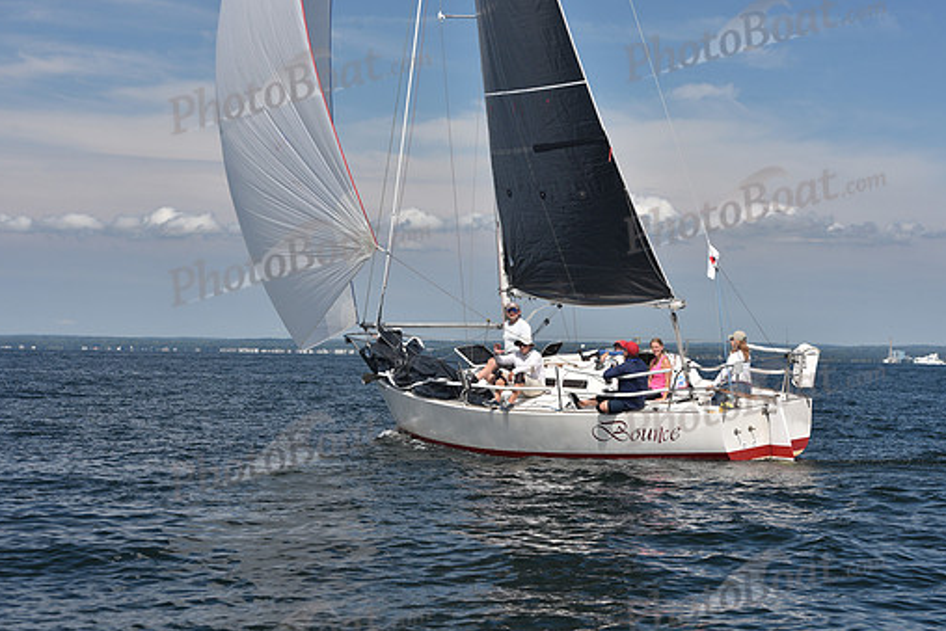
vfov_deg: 13.0
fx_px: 2760
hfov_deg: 19.4
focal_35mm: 105
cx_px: 529
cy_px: 329
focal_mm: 92
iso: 200
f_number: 7.1
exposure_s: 1/500
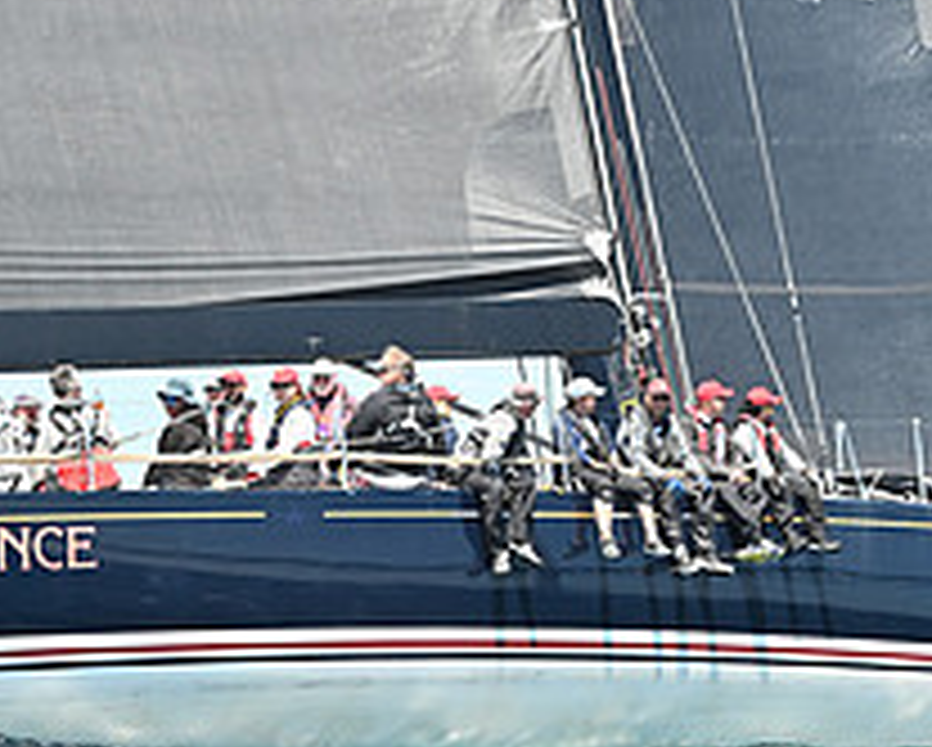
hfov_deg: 10.5
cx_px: 437
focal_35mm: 184
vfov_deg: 8.4
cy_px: 403
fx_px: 5080
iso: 320
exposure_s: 1/1000
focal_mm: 70
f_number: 5.6
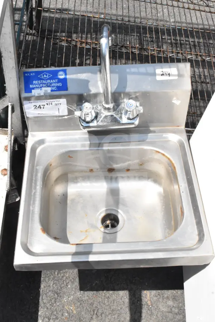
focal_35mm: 44
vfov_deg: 45.0
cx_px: 108
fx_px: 390
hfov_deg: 30.8
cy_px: 161
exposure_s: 1/2000
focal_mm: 29
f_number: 22
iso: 6400
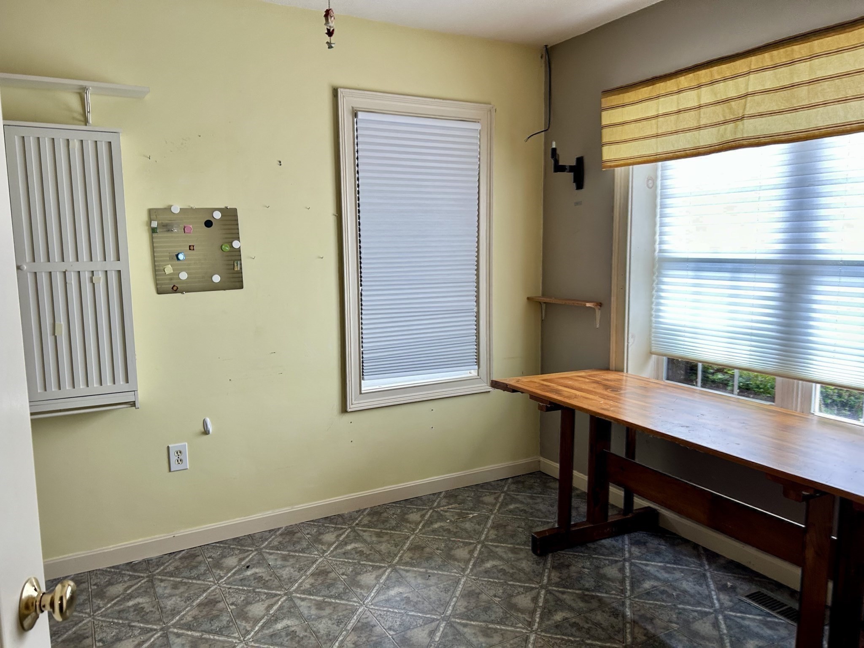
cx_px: 432
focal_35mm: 26
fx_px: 649
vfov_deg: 53.1
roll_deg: +0.7
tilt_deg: -8.2
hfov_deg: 67.3
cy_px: 324
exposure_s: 1/120
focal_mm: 5.7
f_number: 1.5
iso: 80
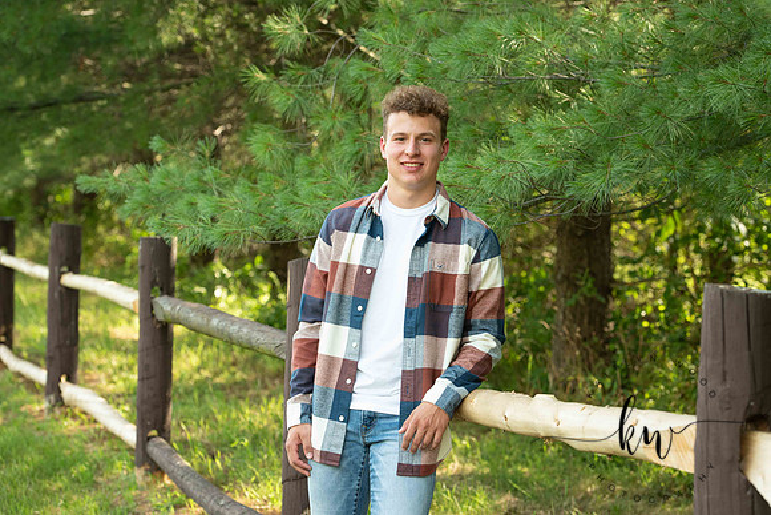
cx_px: 386
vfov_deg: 14.4
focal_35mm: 95
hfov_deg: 21.5
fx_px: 2035
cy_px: 258
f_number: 5
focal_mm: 95
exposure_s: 1/200
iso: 400
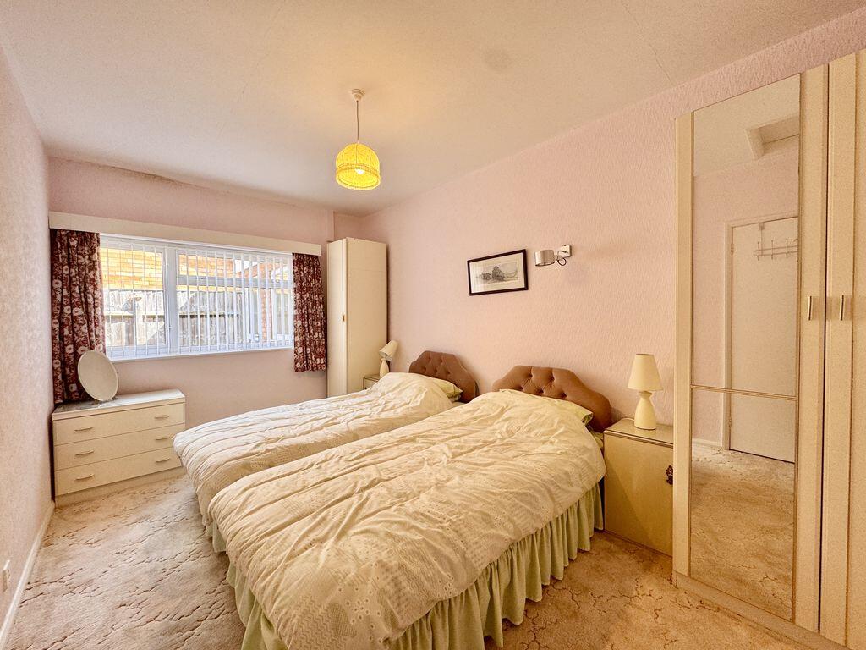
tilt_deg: -1.4
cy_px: 325
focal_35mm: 14
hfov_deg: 102.1
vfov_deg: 85.7
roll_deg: +1.5
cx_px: 433
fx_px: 350
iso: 100
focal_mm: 2.22
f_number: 2.2
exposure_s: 1/100
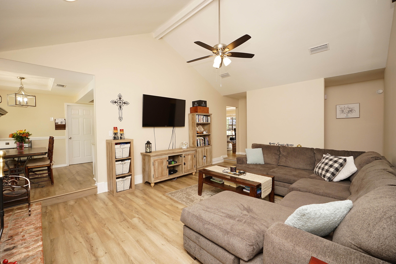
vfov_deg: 77.3
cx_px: 198
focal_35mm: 15
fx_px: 165
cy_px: 132
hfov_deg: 100.4
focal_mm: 10
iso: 250
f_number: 4
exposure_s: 1/60
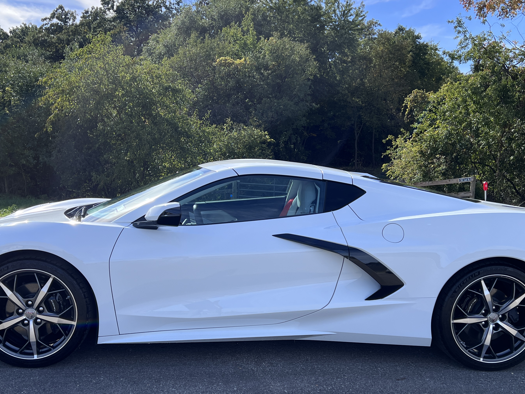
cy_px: 221
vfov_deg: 36.8
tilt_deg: -5.8
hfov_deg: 47.9
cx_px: 253
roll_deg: -2.1
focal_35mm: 39
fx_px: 591
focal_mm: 5.7
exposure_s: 1/2083
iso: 50
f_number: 1.5
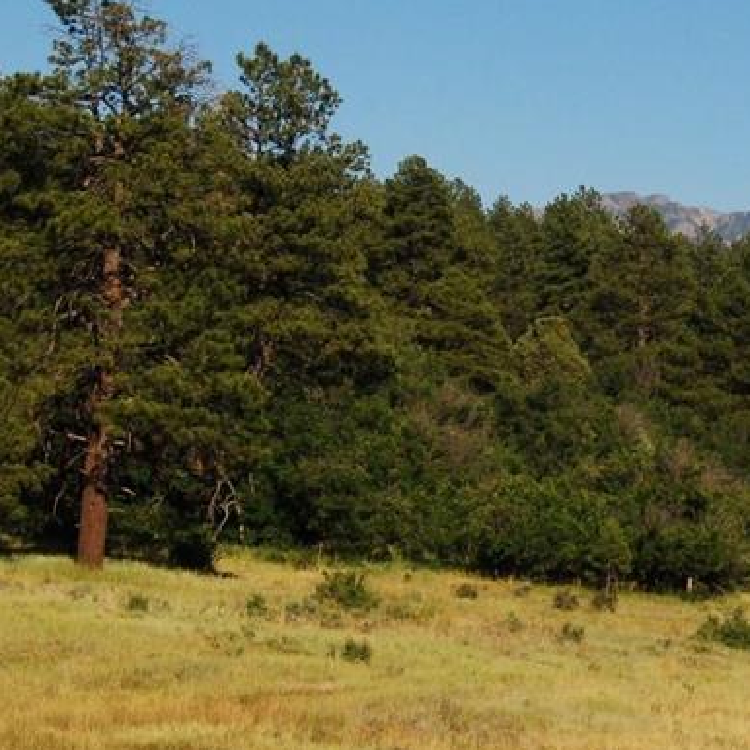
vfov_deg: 10.7
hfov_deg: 10.6
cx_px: 869
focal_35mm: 163
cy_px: 354
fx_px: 3996
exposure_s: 1/640
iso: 400
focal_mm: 48
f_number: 13
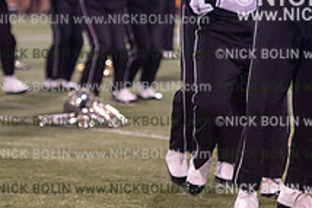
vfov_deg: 4.5
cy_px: -47
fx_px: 2636
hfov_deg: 6.7
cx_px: 327
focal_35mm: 304
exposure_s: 1/1250
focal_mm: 112
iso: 2500
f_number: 2.8
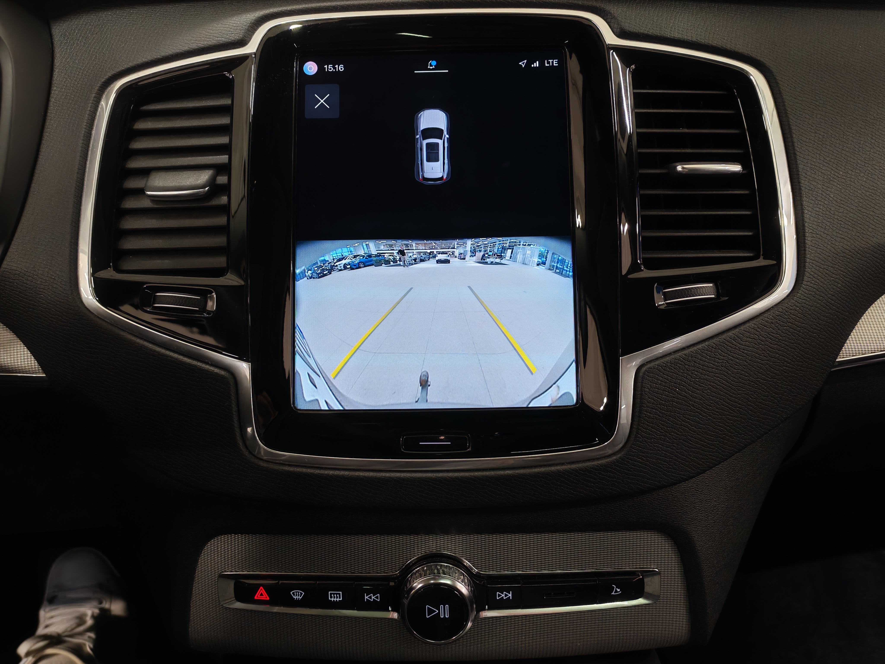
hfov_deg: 58.4
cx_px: 442
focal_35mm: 31
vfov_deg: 45.4
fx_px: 793
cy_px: 332
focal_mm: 6.12
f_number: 1.9
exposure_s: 1/50
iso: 809
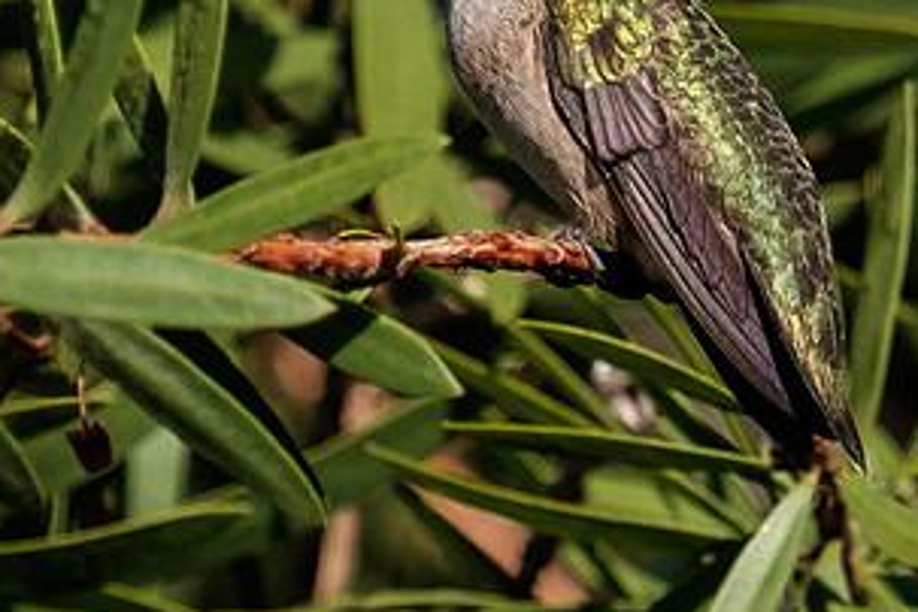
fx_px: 38935
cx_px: 575
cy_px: 94
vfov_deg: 0.9
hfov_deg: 1.4
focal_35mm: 1527
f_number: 4.8
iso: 400
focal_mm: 200
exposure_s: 1/2000
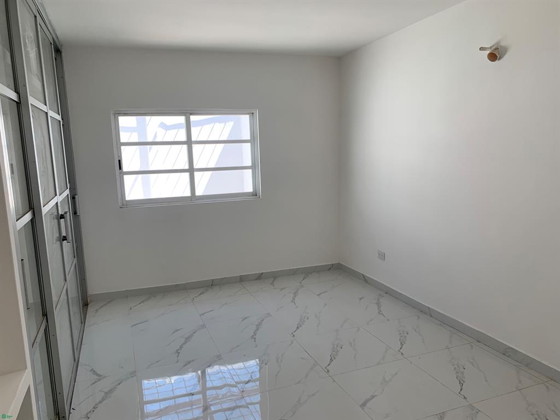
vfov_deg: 53.1
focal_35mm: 26
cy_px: 210
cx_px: 280
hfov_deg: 67.3
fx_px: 421
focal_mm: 4.25
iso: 25
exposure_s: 1/122
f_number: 1.8
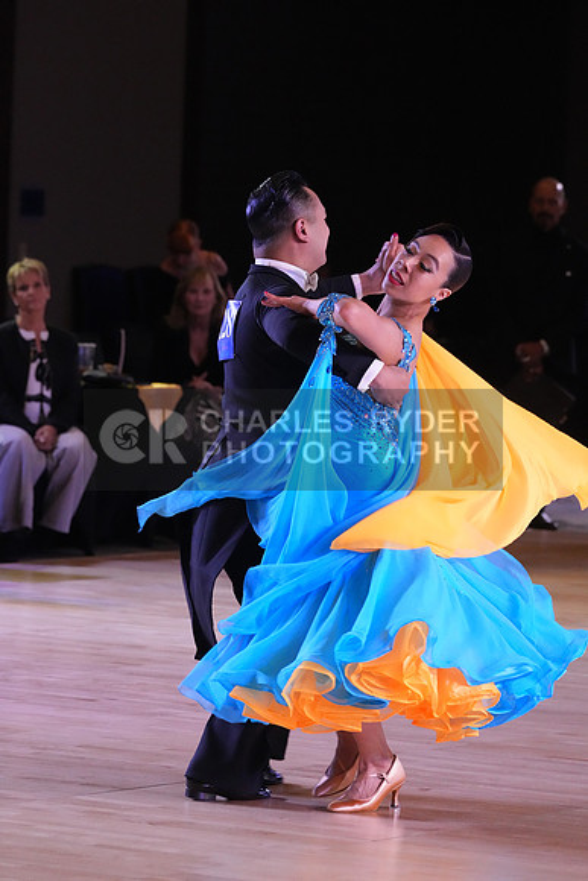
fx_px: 4897
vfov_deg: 10.3
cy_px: 440
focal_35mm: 200
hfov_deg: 6.9
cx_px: 294
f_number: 7.1
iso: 10000
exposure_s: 1/320
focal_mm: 200
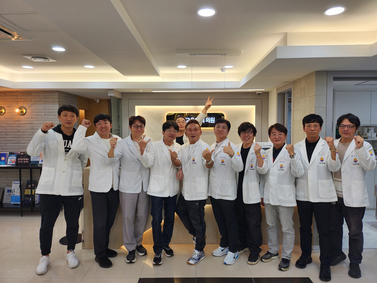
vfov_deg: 56.8
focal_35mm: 24
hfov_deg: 71.6
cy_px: 142
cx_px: 188
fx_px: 261
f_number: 1.8
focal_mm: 5
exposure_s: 1/123
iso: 50
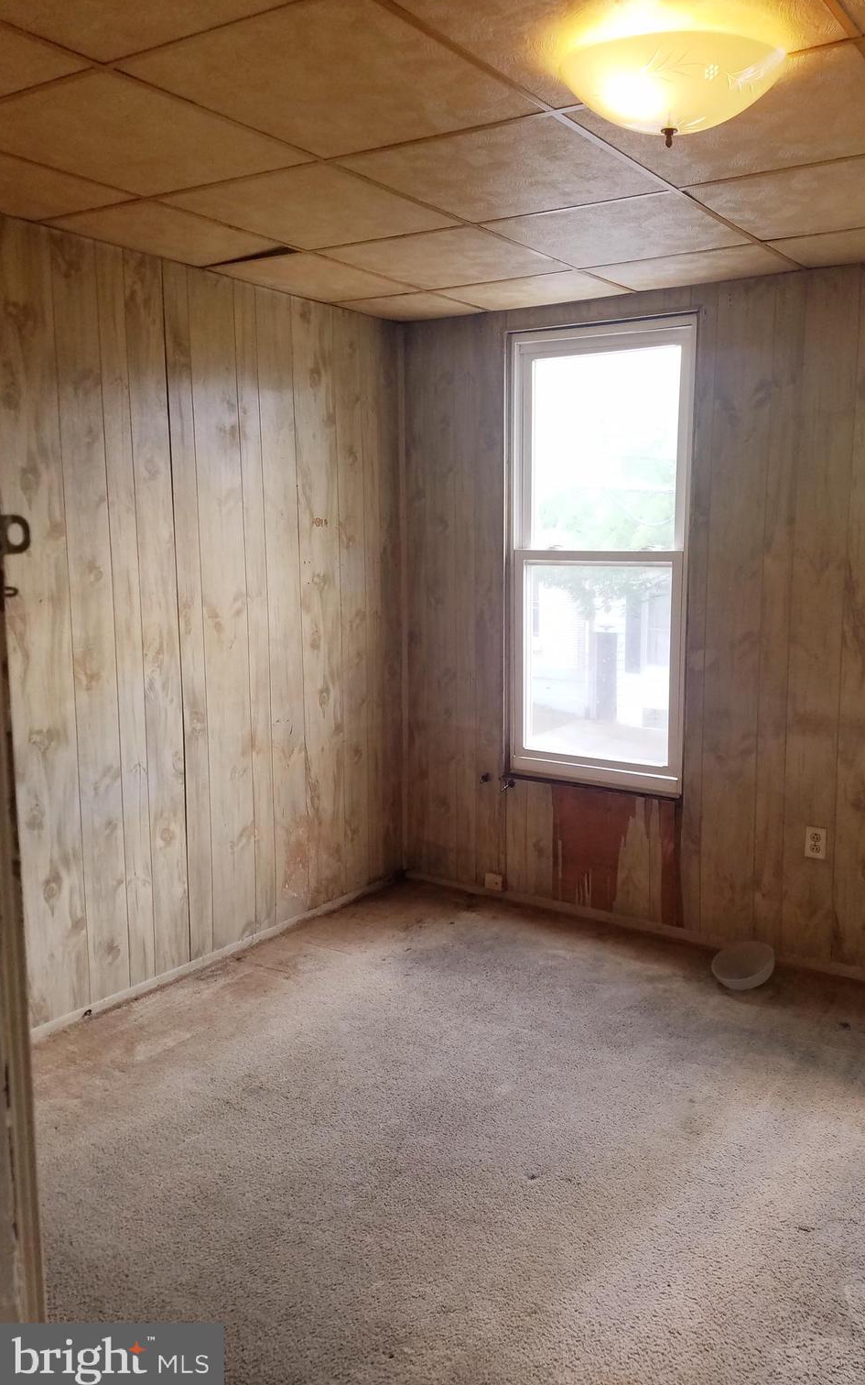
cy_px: 694
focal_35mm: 28
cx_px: 523
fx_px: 1056
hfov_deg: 44.3
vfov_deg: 66.5
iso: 80
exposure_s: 1/120
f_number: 1.7
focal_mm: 4.2
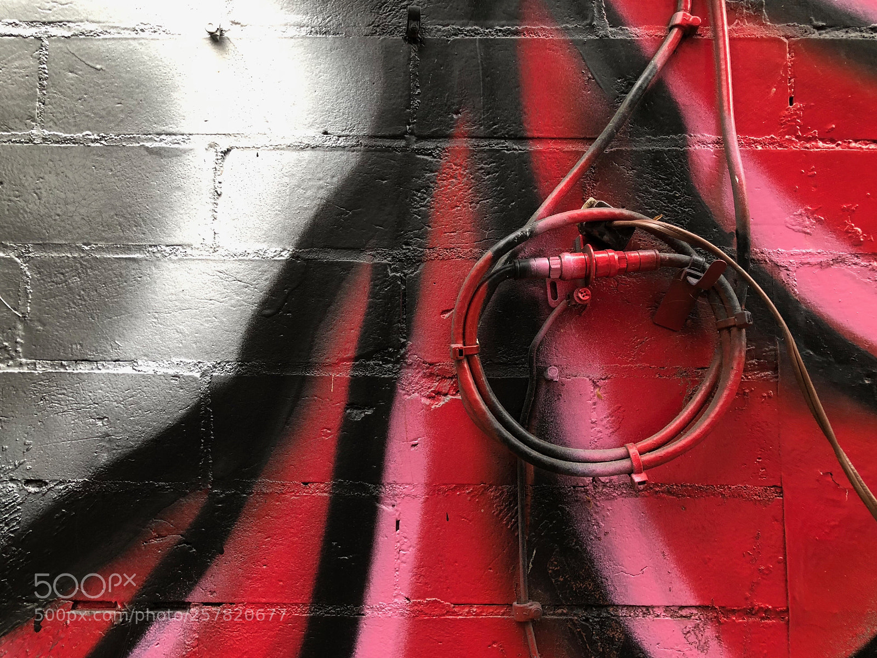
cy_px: 329
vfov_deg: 49.7
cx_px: 438
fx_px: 709
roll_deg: +1.0
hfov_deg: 63.4
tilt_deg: +5.0
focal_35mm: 28
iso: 25
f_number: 1.8
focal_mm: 3.99
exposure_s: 1/30
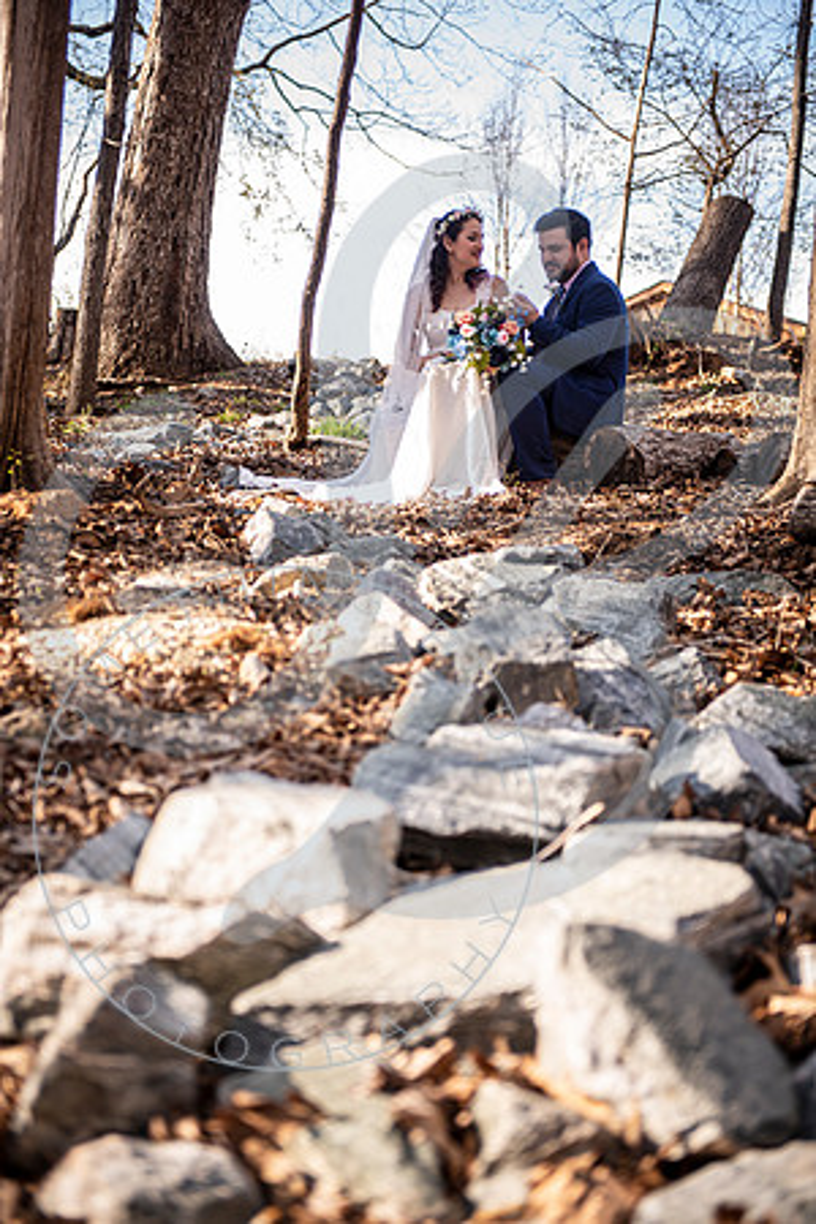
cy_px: 612
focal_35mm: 62
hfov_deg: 21.9
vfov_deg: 32.4
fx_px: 2108
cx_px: 408
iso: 100
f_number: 2.8
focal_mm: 62
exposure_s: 1/160
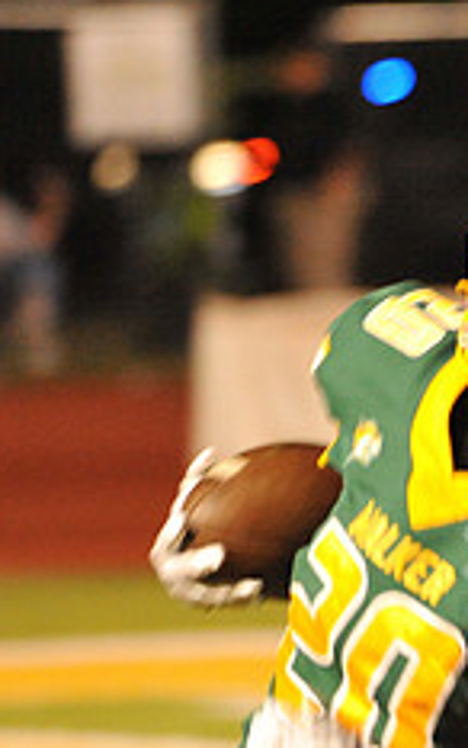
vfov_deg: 2.4
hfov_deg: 1.5
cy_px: 552
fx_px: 18088
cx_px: 769
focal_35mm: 888
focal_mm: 350
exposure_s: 1/160
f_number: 6.3
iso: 6400
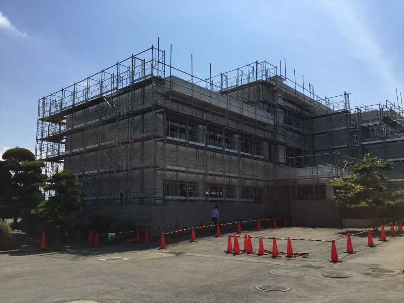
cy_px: 152
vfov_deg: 48.2
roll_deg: -0.8
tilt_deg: +9.8
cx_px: 202
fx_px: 338
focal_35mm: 29
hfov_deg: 61.7
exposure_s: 1/3597
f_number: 2.2
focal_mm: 4.15
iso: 32
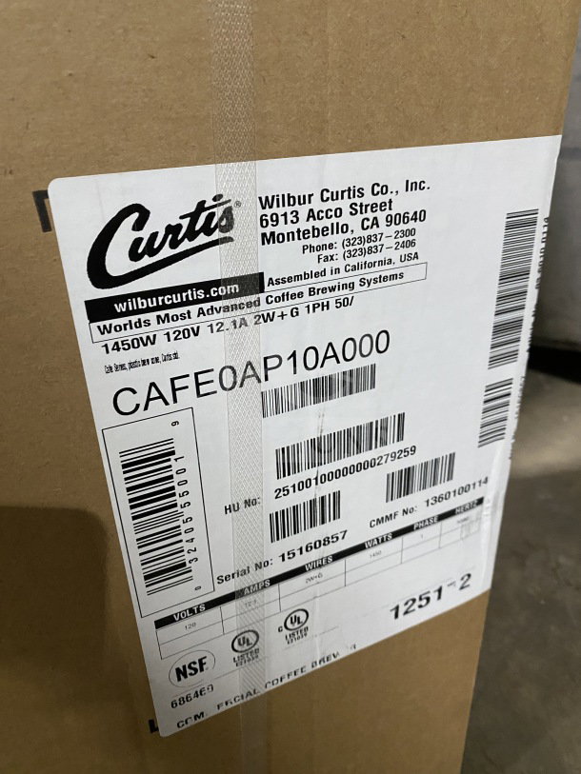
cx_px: 290
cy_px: 387
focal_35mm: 26
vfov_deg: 67.3
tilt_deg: -28.1
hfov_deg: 53.1
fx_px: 582
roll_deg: +3.1
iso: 400
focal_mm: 4.25
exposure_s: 1/60
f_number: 1.8
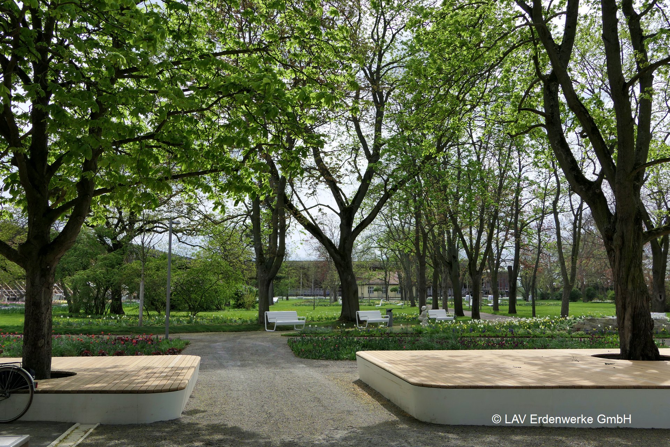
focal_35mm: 37
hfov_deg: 51.9
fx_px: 689
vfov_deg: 35.9
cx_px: 335
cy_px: 224
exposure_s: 1/1000
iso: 125
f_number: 4.5
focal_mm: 13.5
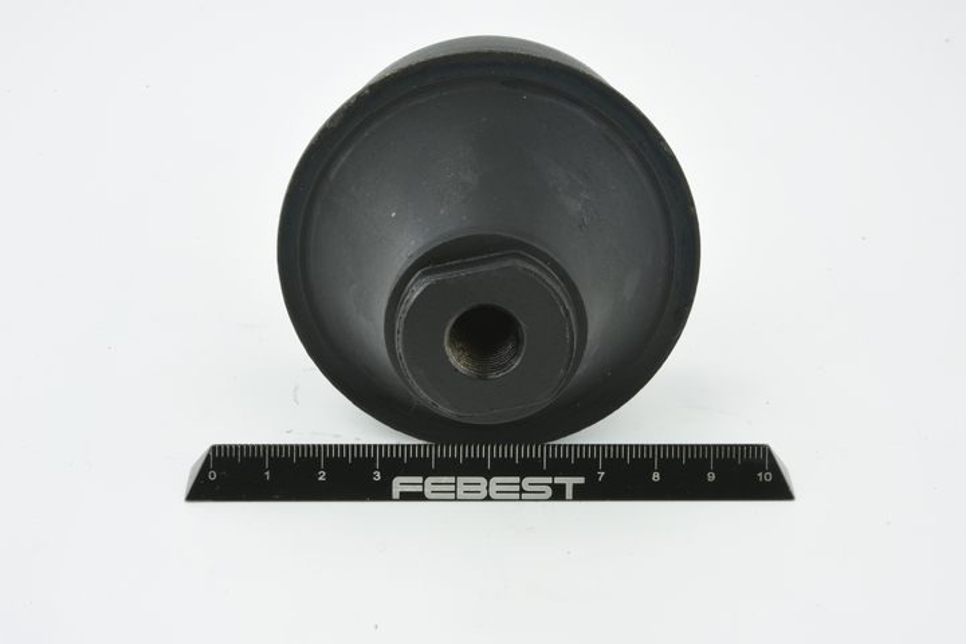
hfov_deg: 33.4
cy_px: 322
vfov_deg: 22.6
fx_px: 1610
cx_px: 483
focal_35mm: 60
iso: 64
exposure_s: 1/2
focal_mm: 60
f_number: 32
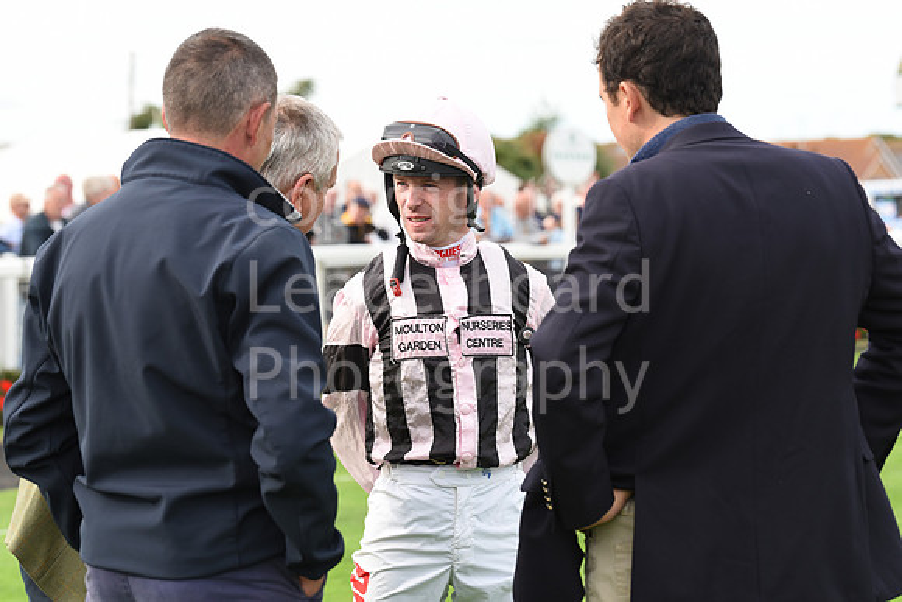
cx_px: 451
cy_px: 301
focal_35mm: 120
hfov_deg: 17.1
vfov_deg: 11.4
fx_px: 3007
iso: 400
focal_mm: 120
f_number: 5.6
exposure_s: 1/500
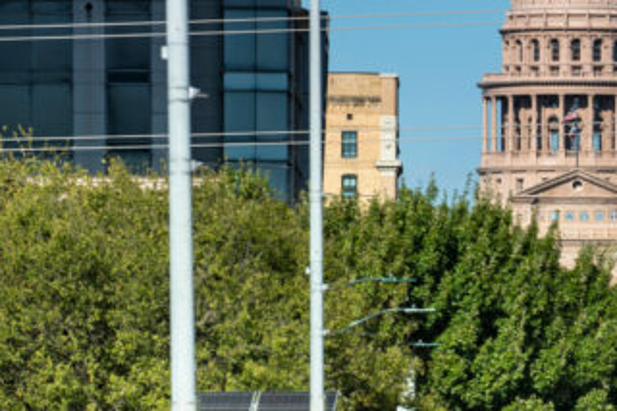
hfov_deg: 3.2
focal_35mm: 641
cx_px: 910
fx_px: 10980
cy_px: 258
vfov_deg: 2.1
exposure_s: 1/80
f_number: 4
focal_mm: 200
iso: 100
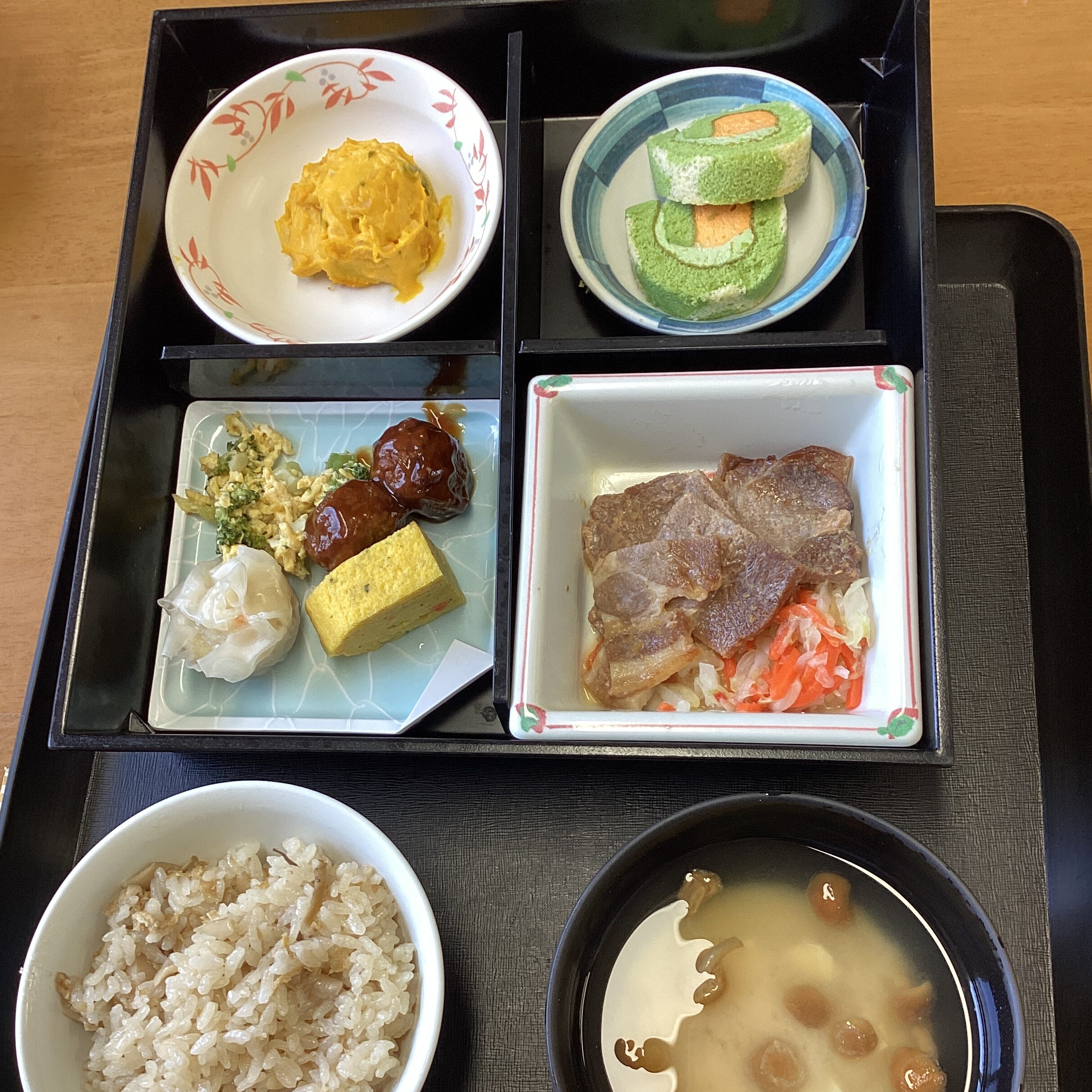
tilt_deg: -68.4
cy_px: 660
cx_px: 548
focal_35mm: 37
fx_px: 1321
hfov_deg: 44.9
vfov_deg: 44.7
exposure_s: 1/50
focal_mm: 3.3
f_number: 2.4
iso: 50
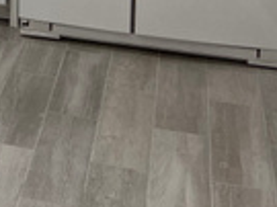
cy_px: -172
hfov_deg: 13.2
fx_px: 983
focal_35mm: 123
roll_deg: +0.2
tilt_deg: -8.6
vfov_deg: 11.2
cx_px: -326
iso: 64
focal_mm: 4.25
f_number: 1.8
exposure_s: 1/120
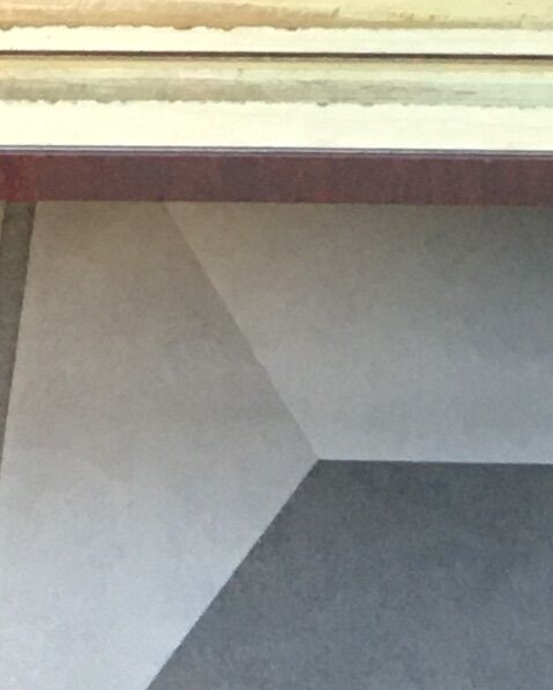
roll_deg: +1.3
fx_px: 3924
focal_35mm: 192
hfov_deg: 8.1
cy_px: -1450
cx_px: 343
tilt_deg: -27.6
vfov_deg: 8.3
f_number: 2.2
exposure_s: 1/33
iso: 125
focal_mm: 4.15
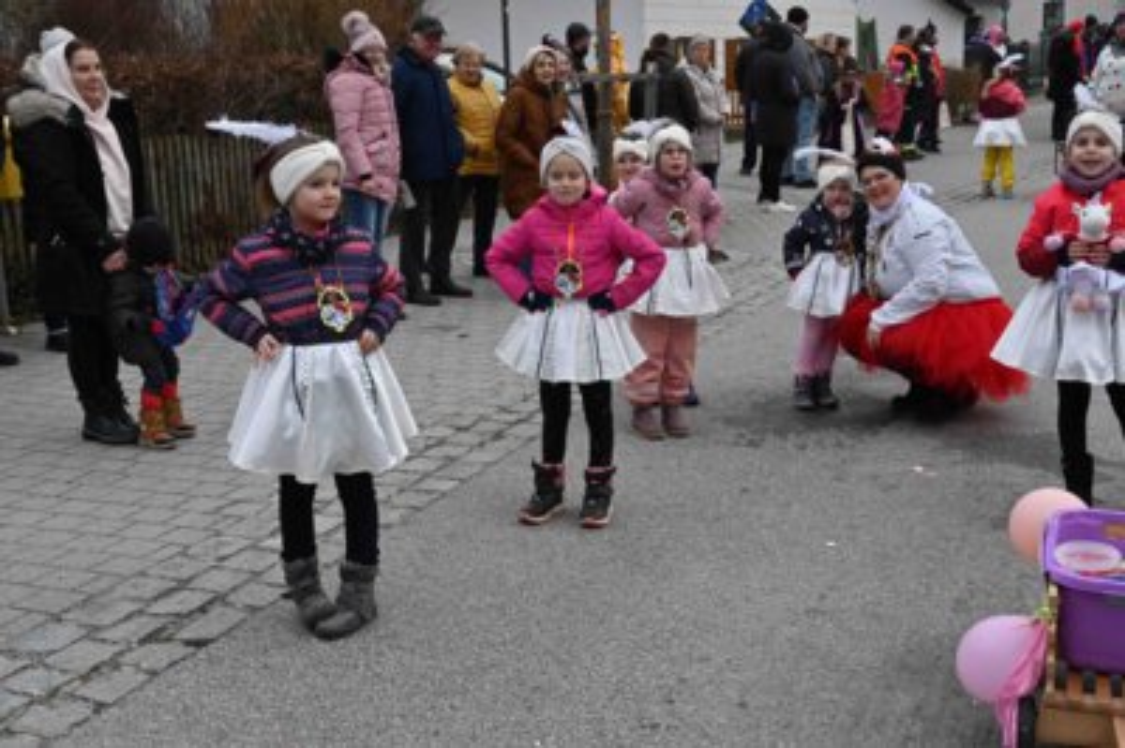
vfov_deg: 29.8
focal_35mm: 45
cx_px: 562
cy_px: 374
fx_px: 1405
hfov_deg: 43.6
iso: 2500
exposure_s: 1/800
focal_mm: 45
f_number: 14
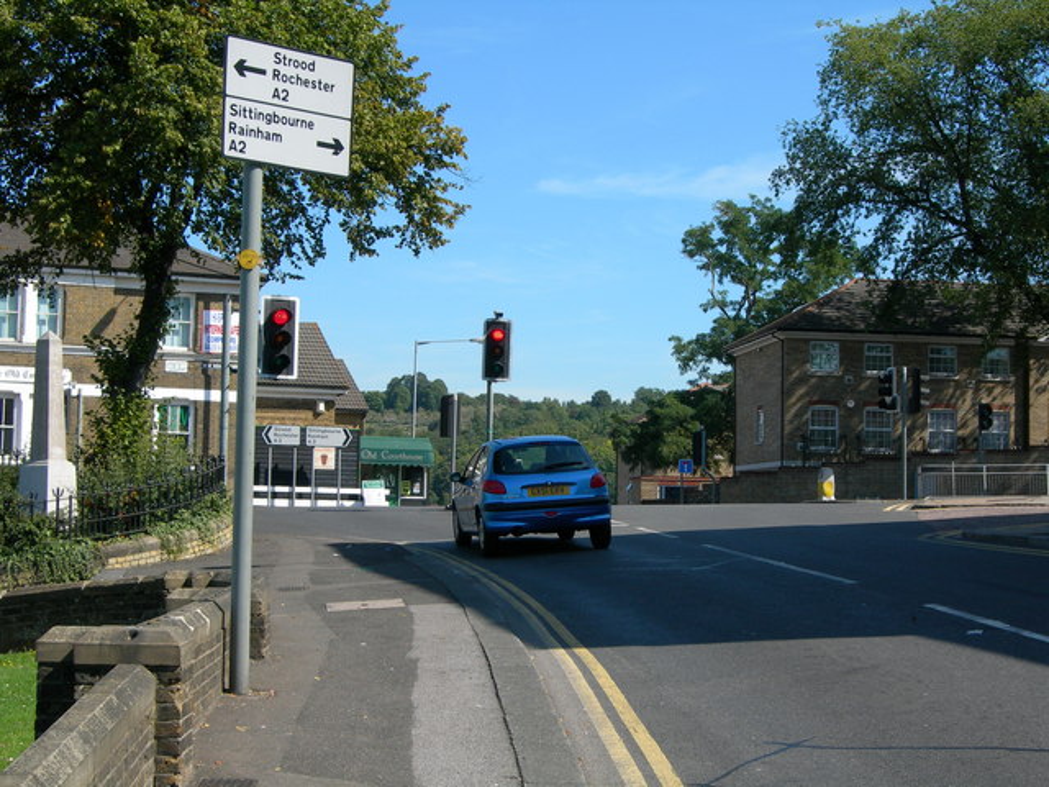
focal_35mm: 61
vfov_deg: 24.0
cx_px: 524
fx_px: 1849
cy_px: 394
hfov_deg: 31.7
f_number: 5.9
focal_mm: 12.7
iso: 50
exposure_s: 1/243
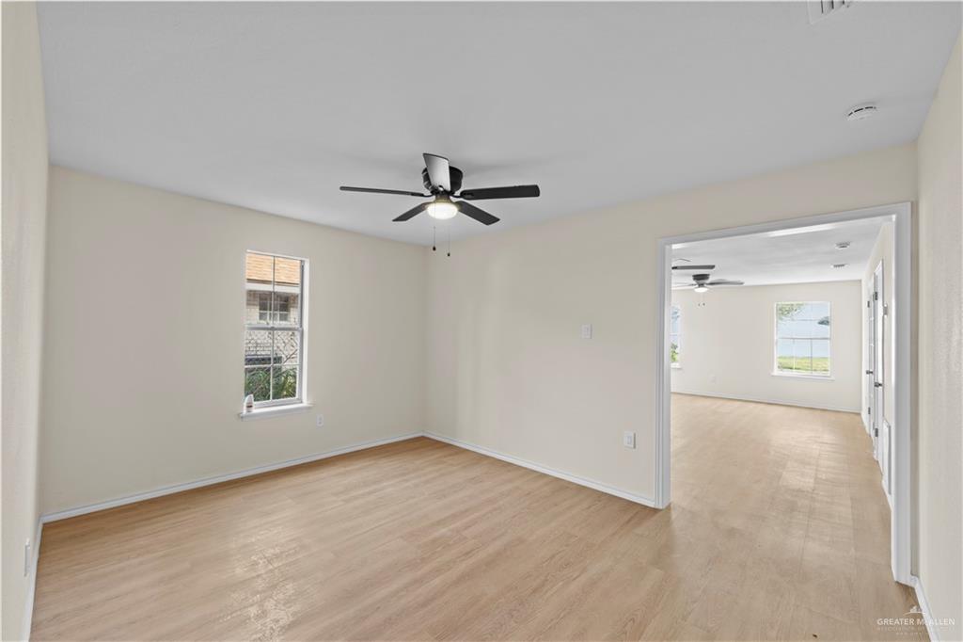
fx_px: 374
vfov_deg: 81.2
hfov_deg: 104.3
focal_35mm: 14
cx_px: 482
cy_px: 321
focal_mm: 14
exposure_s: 1
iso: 100
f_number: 8
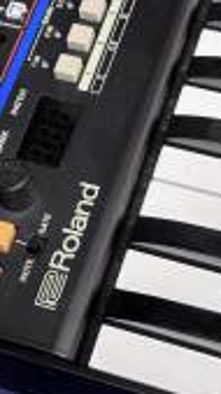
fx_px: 907
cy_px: 175
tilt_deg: -61.2
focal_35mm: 87
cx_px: 114
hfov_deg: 13.9
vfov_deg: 24.4
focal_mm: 5.96
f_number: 1.6
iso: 160
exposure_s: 1/60
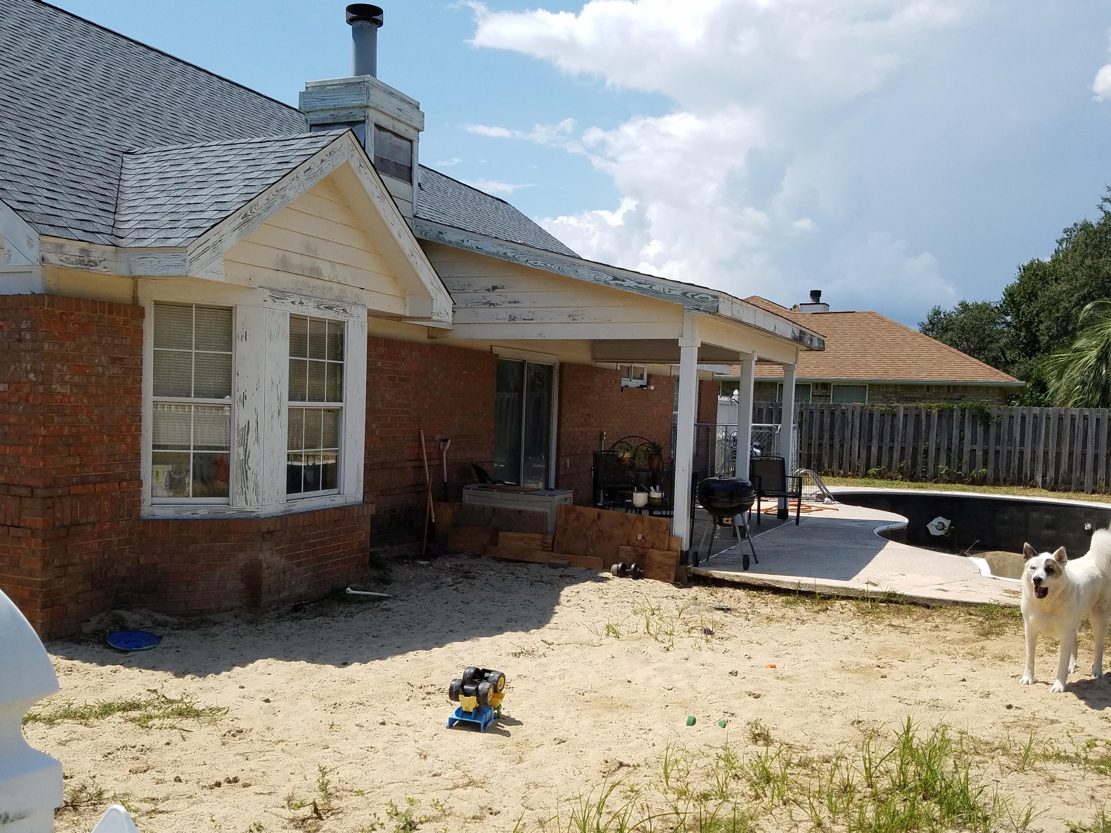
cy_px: 416
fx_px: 834
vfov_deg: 53.1
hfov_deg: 67.3
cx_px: 556
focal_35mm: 26
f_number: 1.7
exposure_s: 1/3312
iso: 50
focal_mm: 4.2
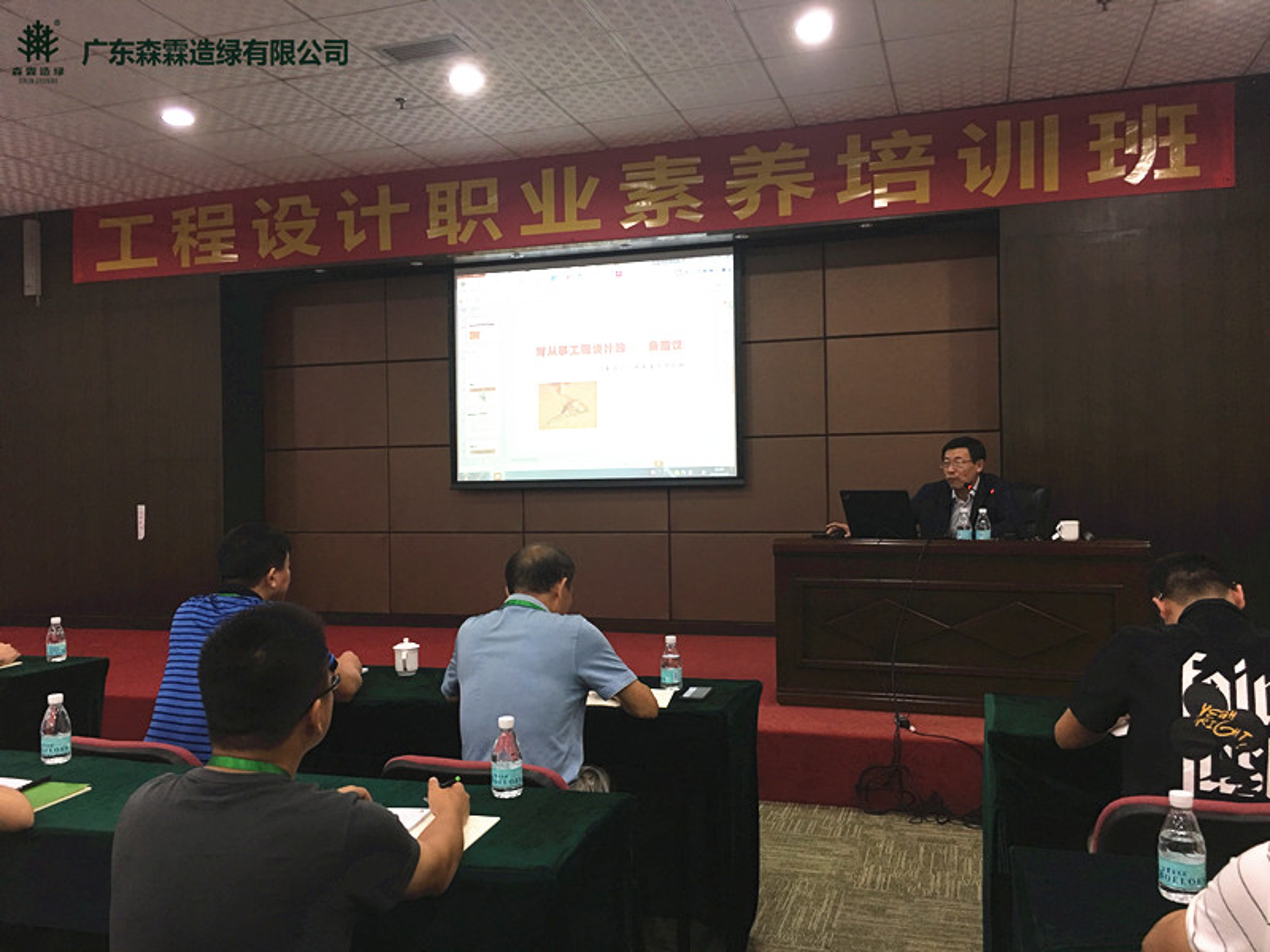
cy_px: 476
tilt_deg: +0.3
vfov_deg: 48.2
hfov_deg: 61.7
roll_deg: +0.6
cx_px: 635
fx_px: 1064
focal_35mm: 29
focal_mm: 4.15
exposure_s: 1/17
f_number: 2.2
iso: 64
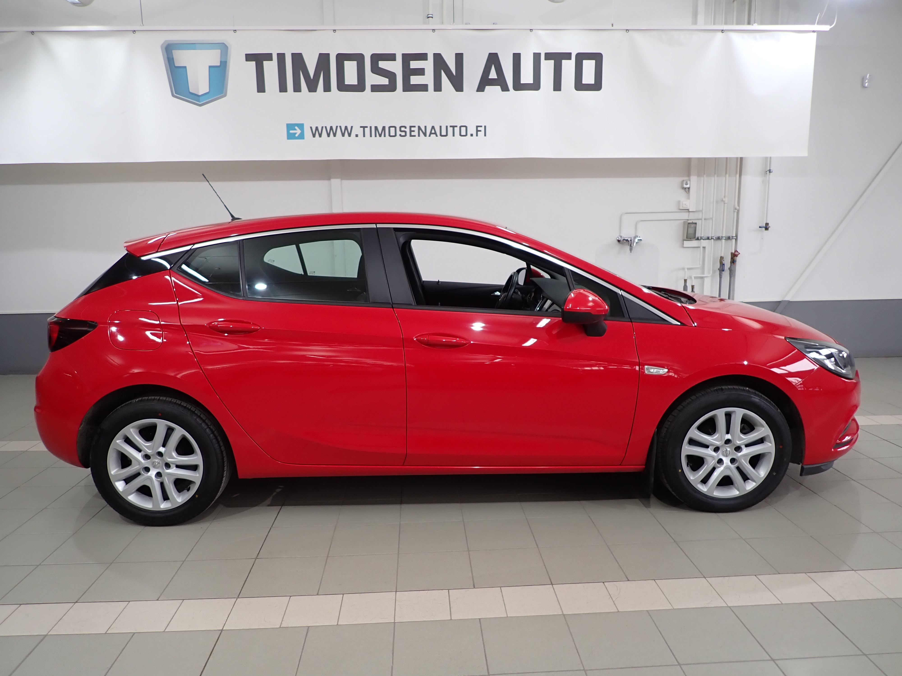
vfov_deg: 54.9
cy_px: 338
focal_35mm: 25
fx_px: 651
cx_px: 451
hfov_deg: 69.4
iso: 100
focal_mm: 4.5
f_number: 2
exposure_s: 1/60
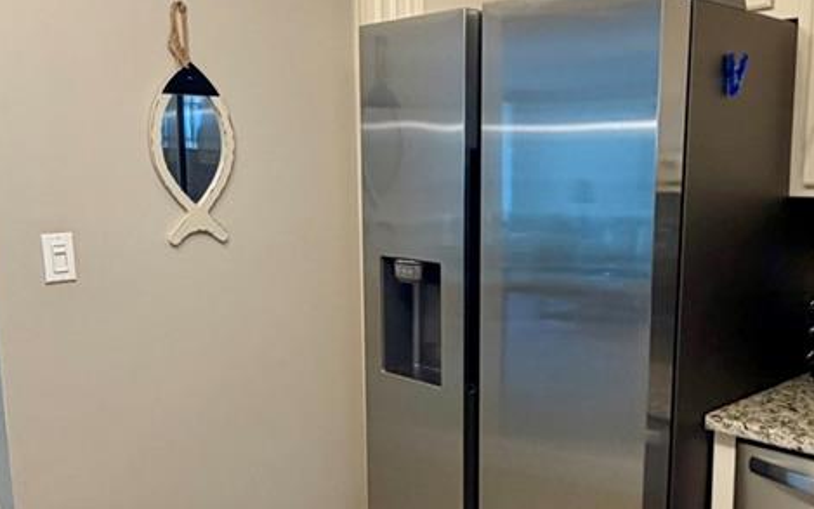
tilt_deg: -8.5
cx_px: 488
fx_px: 843
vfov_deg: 33.4
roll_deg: -0.1
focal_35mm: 38
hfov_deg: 51.2
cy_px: 314
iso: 200
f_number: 2.2
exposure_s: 1/60
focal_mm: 2.22
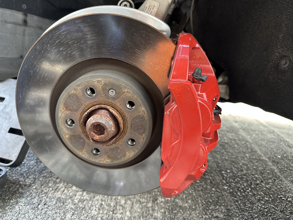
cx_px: 146
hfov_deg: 71.6
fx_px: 203
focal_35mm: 24
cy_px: 110
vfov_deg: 56.8
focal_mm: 6.86
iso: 400
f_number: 1.78
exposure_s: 1/60
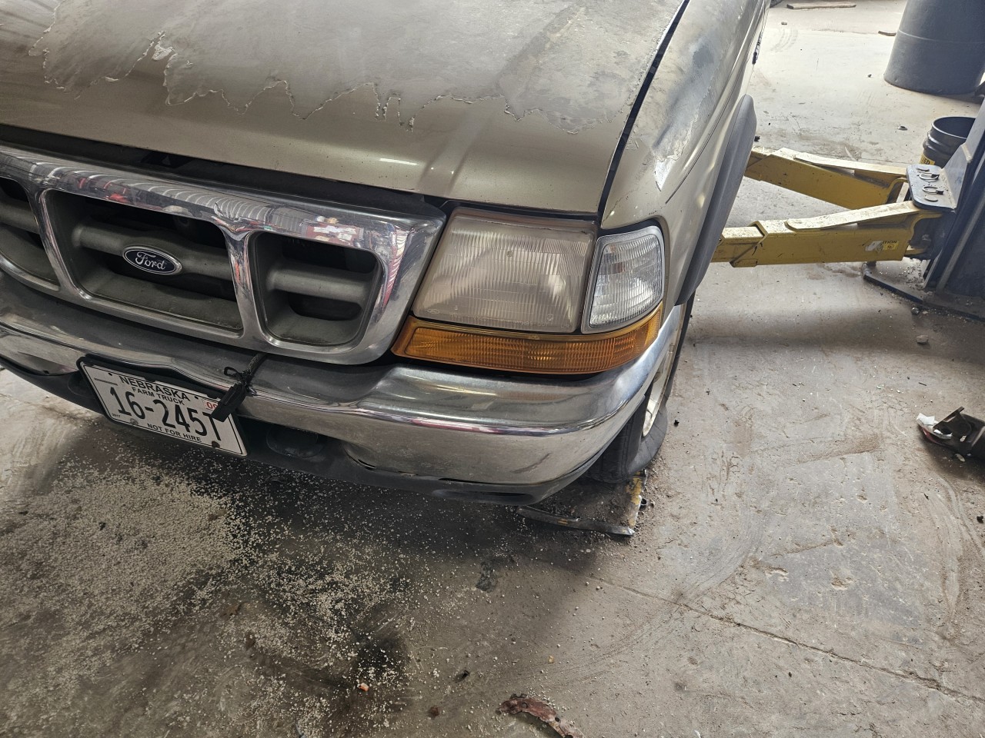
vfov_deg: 58.9
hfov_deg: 73.9
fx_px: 654
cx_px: 492
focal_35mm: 23
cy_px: 369
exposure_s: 1/120
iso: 125
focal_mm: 5.4
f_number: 1.8
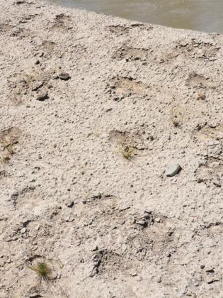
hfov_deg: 25.6
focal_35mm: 57
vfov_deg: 33.8
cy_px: 149
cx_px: 83
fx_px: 490
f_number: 13
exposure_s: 1/250
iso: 100
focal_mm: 26
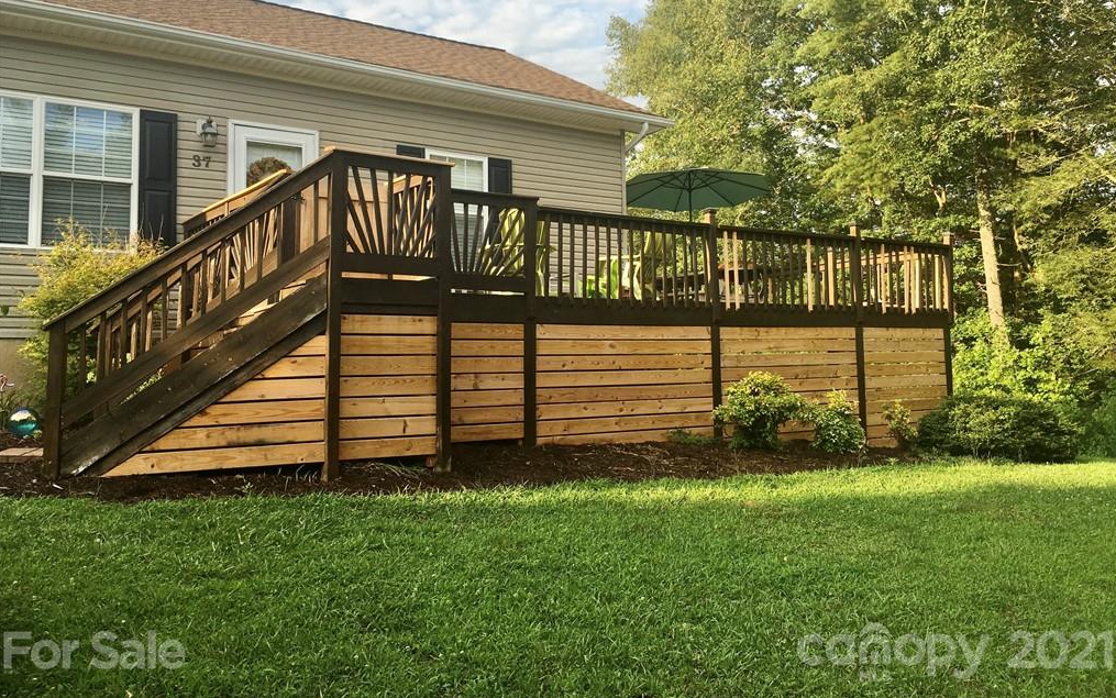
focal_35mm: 31
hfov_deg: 61.2
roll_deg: +1.0
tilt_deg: +3.8
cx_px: 561
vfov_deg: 40.5
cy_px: 281
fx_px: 943
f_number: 2.2
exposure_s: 1/384
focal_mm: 4.15
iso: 25
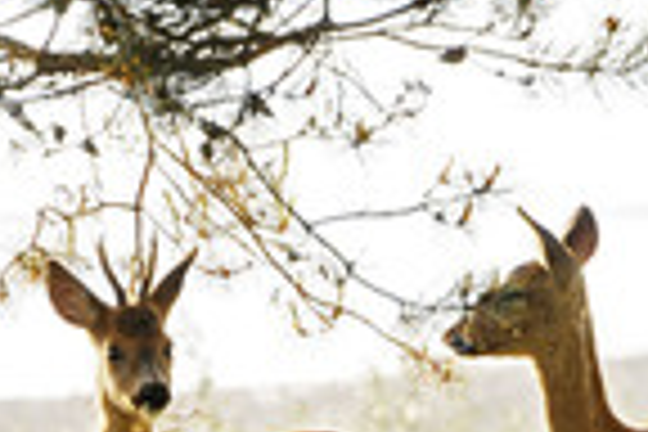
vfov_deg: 1.5
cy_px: 464
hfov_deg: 2.2
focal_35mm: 935
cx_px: 414
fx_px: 16829
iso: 500
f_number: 8
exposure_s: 1/250
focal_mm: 300
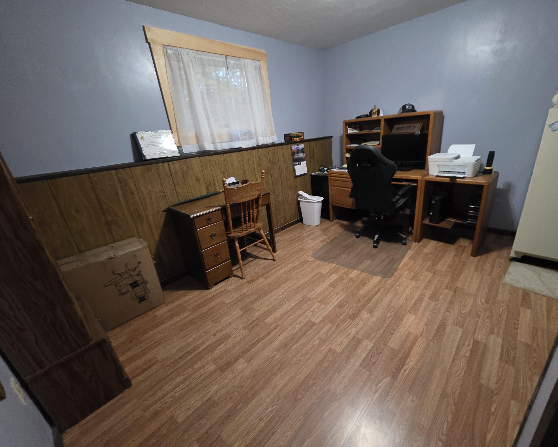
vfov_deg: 88.0
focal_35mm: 14
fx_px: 231
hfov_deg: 100.5
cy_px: 223
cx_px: 301
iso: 1000
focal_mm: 2.2
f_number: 1.9
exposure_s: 1/30
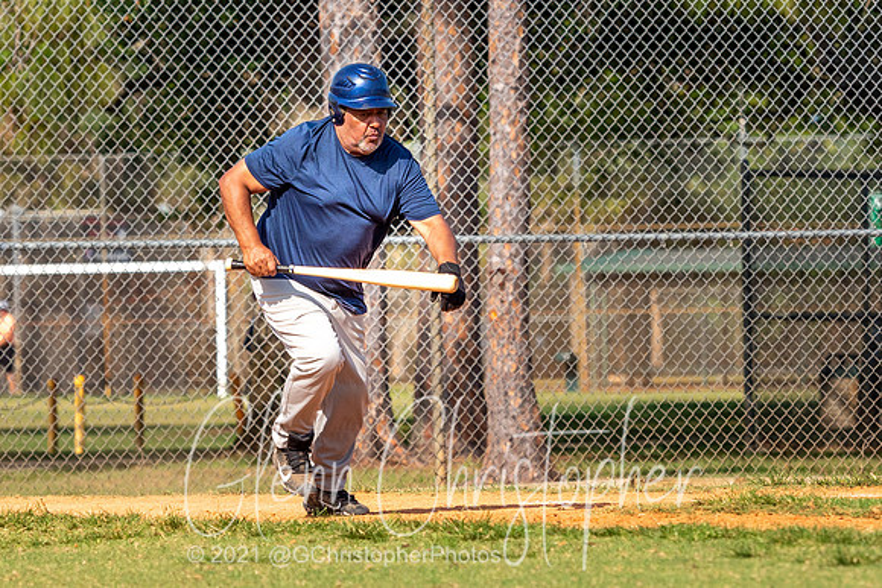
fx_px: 11151
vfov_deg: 3.0
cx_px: 206
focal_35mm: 455
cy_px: 275
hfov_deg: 4.5
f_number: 4
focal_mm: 130
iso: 200
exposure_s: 1/2000
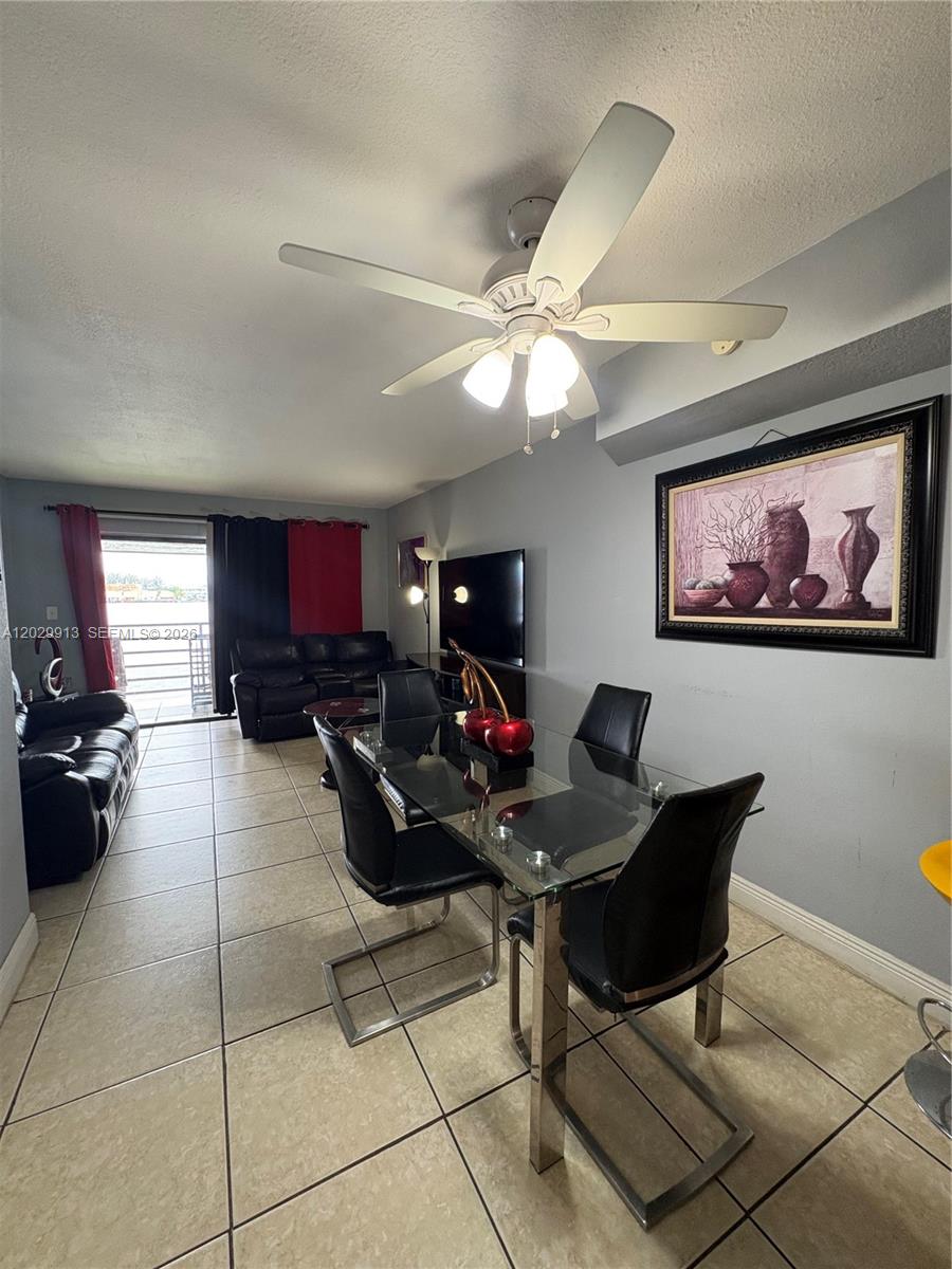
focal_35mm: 14
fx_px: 513
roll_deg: -0.3
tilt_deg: -4.8
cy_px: 634
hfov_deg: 85.7
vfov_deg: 102.1
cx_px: 476
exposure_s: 1/60
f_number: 2.2
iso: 320
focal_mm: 2.22
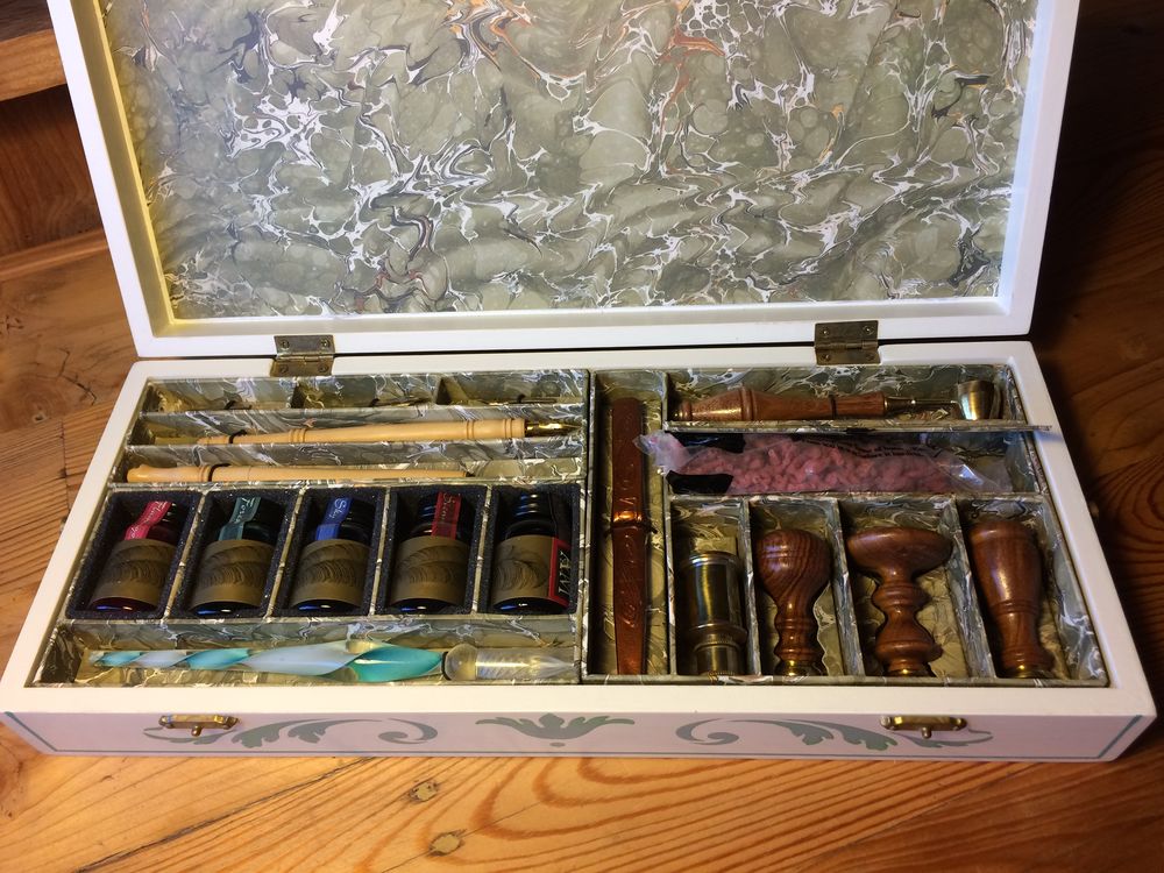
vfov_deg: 48.2
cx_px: 582
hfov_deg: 61.7
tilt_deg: -53.0
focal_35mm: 29
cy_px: 436
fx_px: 975
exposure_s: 1/33
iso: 40
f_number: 2.2
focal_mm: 4.15
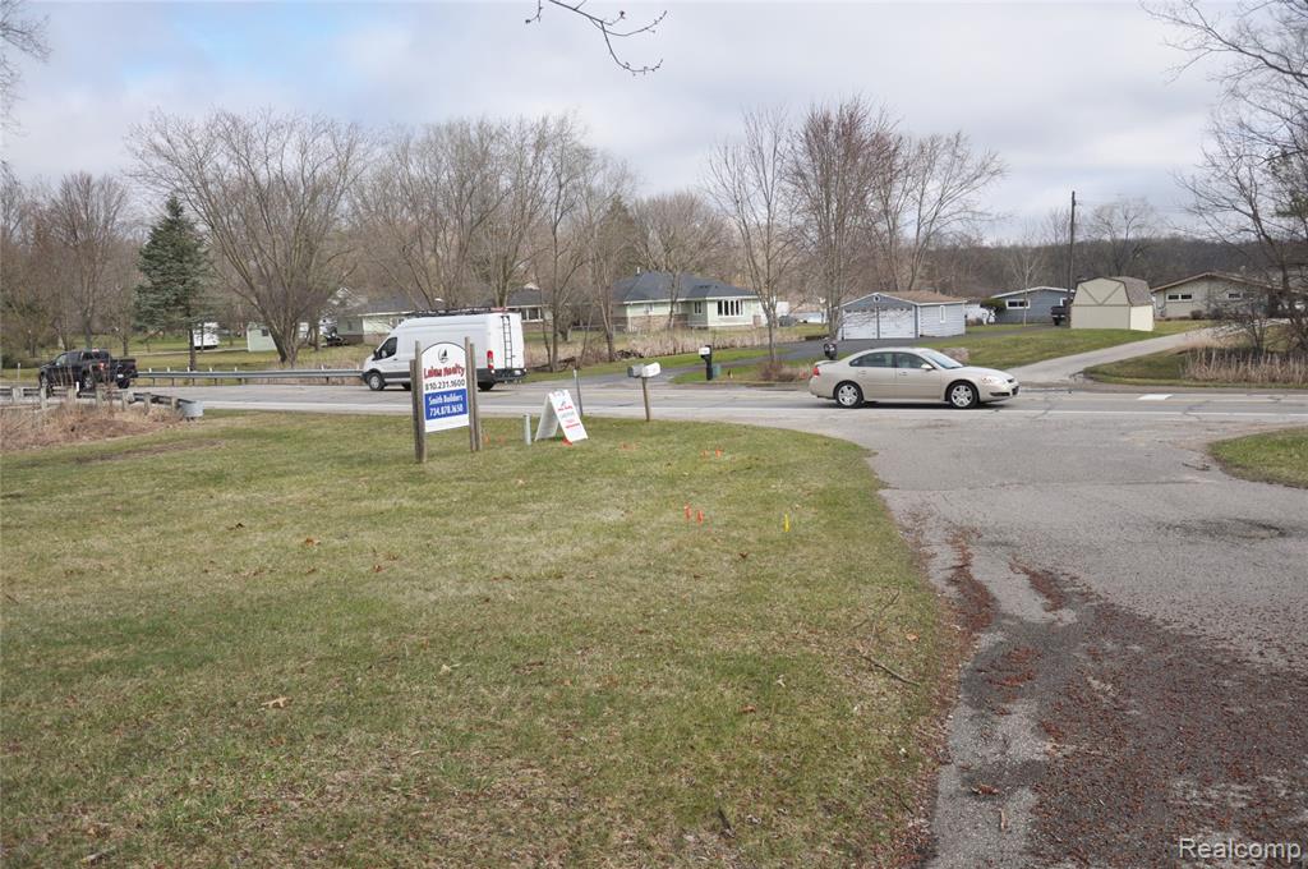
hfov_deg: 59.6
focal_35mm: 32
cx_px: 654
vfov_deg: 41.6
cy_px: 434
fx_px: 1143
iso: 200
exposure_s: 1/1600
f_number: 3.8
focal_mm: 21
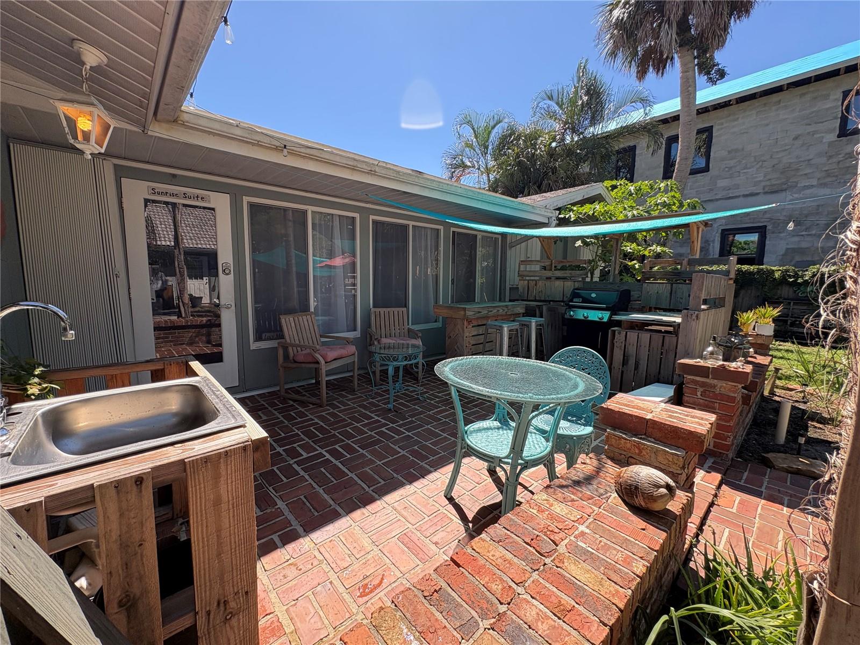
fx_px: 348
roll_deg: +0.3
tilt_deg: -6.1
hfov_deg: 102.1
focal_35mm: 14
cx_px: 430
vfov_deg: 85.7
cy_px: 322
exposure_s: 1/435
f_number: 2.2
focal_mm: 2.22
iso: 64
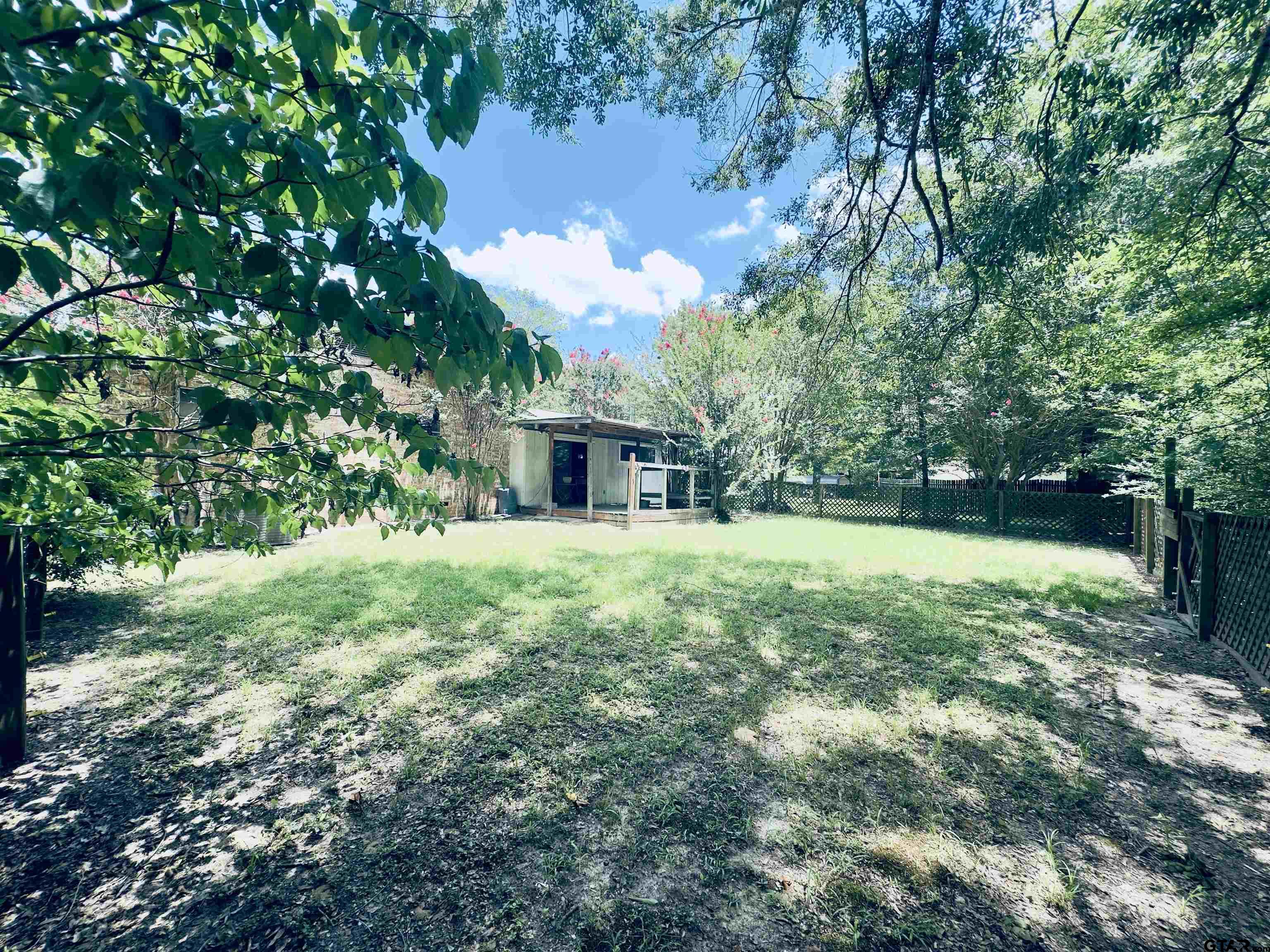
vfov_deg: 85.7
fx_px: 514
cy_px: 476
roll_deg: -0.4
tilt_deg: +1.6
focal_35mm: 14
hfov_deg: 102.1
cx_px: 635
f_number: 2.2
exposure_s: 1/263
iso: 40
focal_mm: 2.22
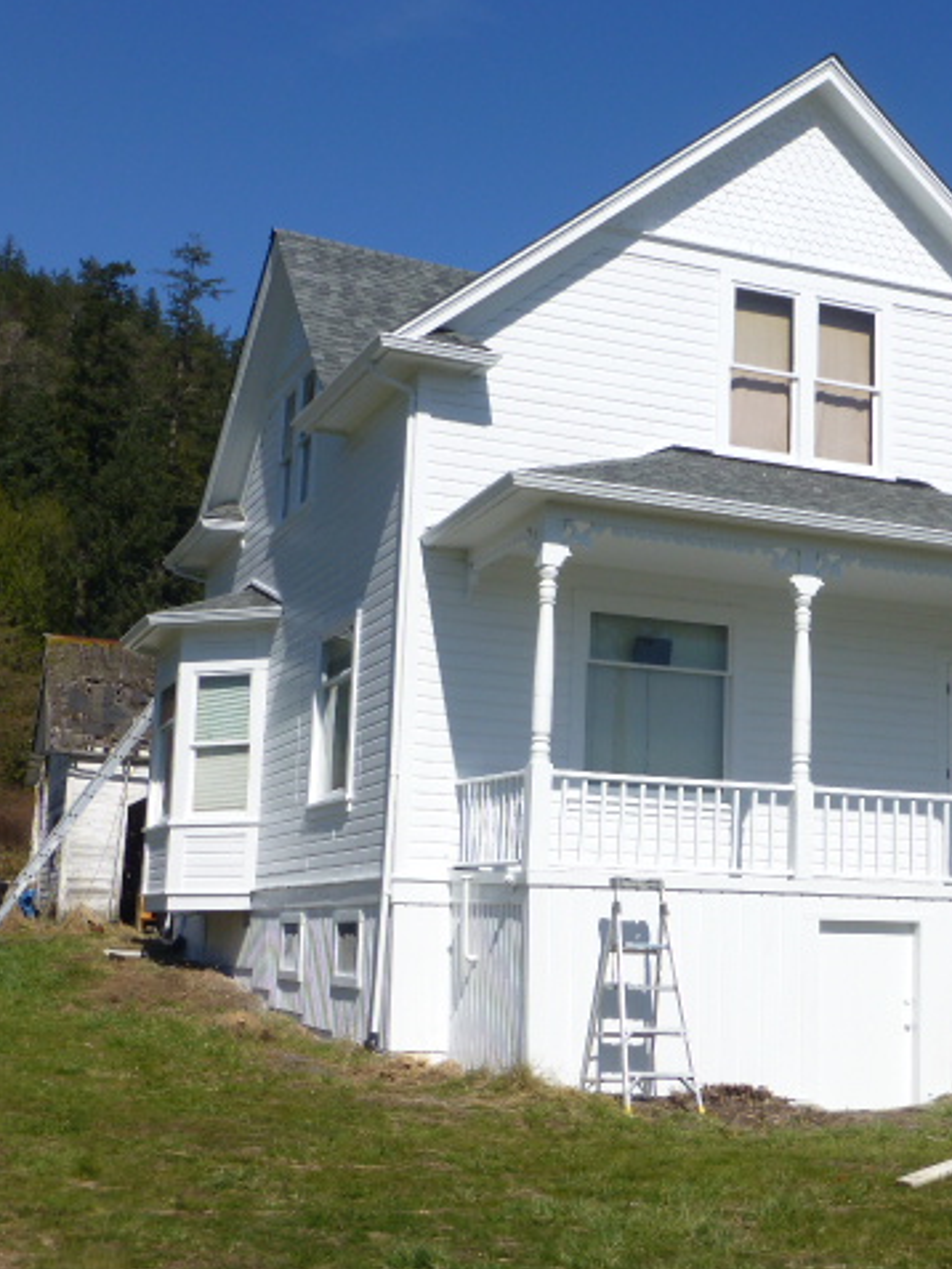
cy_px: 633
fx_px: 2016
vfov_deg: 34.9
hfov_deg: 26.3
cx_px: 694
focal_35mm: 55
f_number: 4.5
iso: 100
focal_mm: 7.4
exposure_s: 1/2000
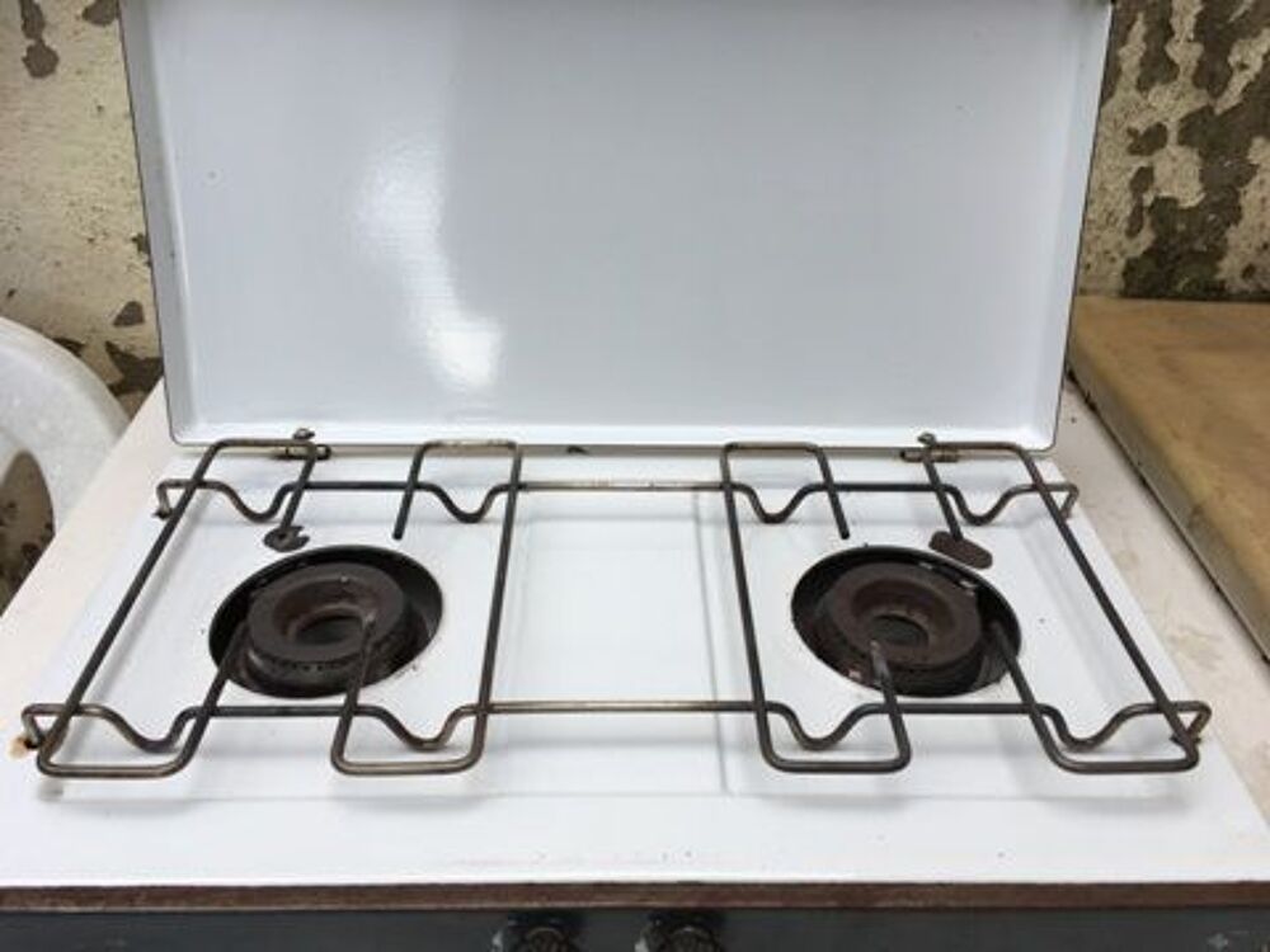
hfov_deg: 61.7
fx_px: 1064
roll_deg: -0.6
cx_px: 635
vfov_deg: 48.2
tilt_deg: -34.0
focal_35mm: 29
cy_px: 476
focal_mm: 4.15
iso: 25
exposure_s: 1/204
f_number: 2.2
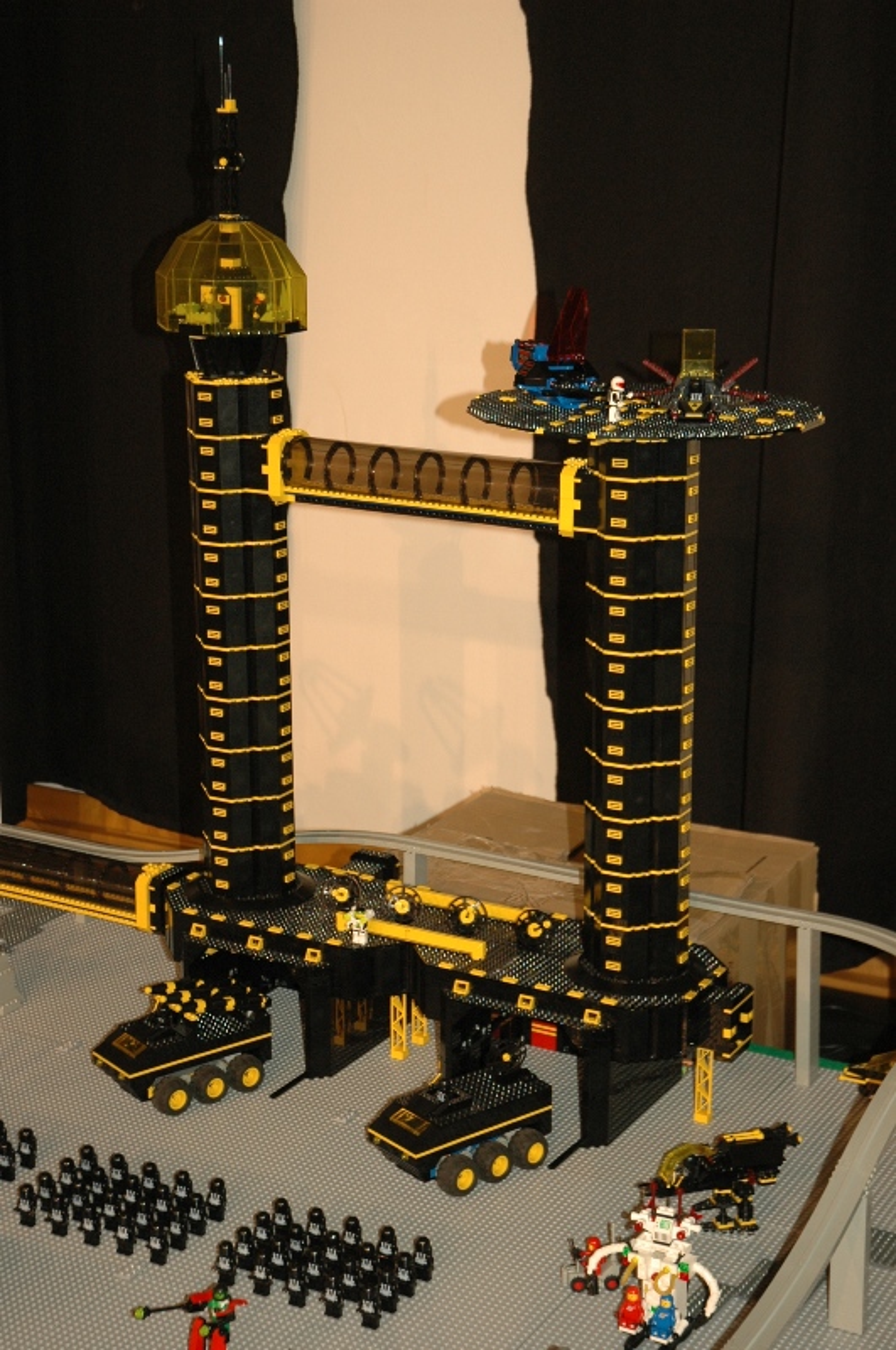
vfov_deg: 33.4
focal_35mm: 60
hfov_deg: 22.6
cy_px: 675
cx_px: 448
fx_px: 2247
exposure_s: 1/60
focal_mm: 40
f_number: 4.5
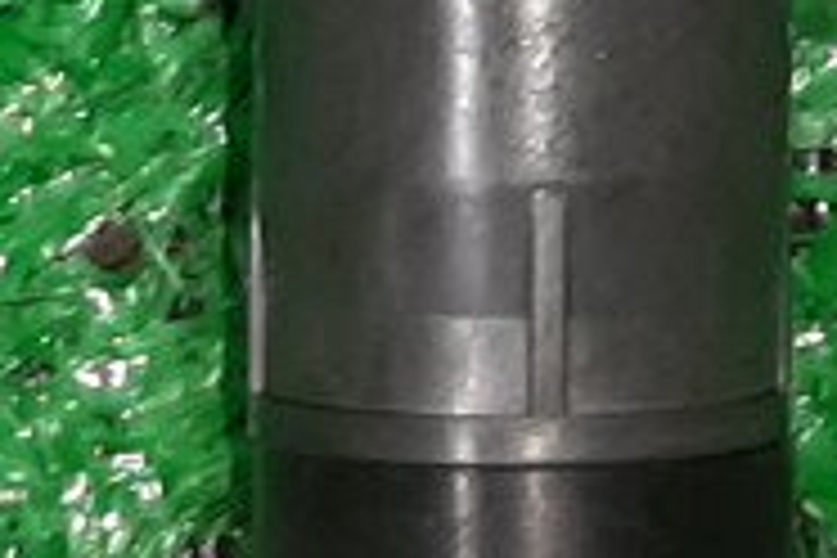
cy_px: -788
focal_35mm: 209
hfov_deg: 9.8
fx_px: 4859
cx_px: 684
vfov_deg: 6.3
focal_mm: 3.93
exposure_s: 1/50
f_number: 1.7
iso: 52
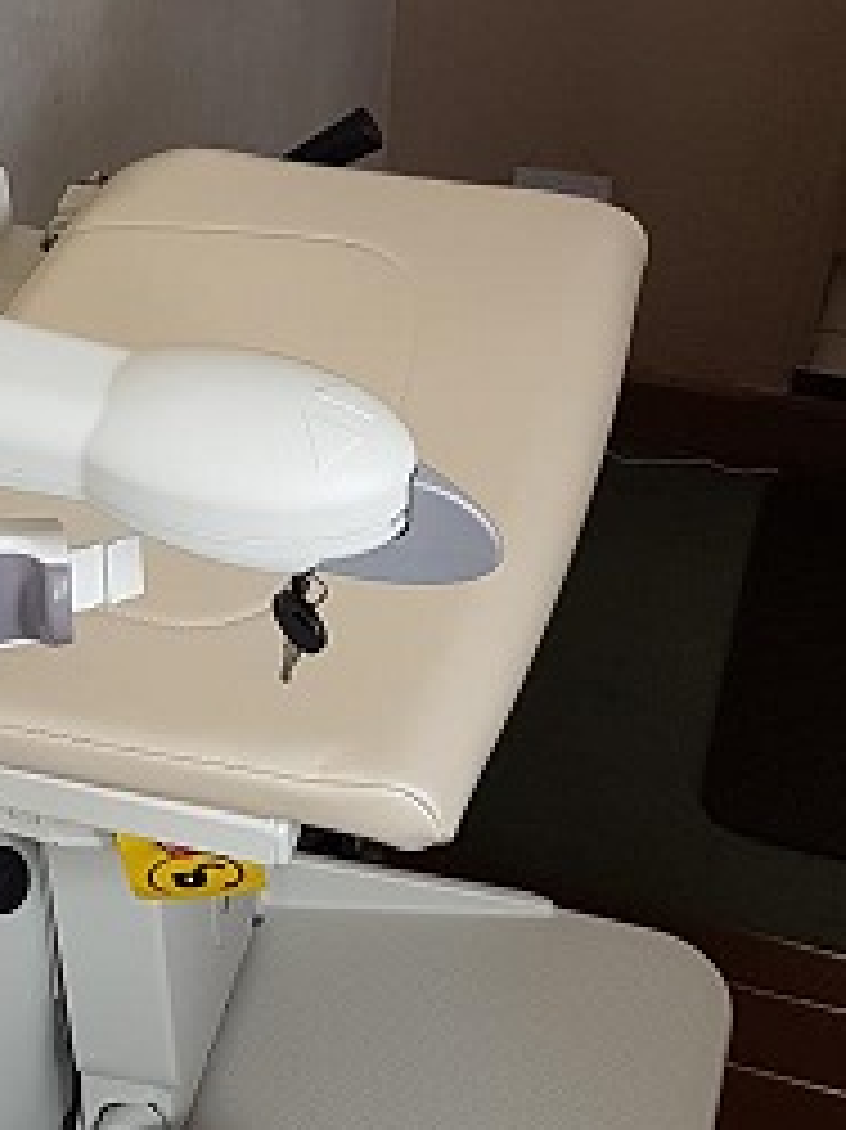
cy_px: 284
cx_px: 40
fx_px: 2707
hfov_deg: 17.4
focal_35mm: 83
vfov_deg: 23.3
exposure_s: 1/50
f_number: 1.7
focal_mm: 4.2
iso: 64
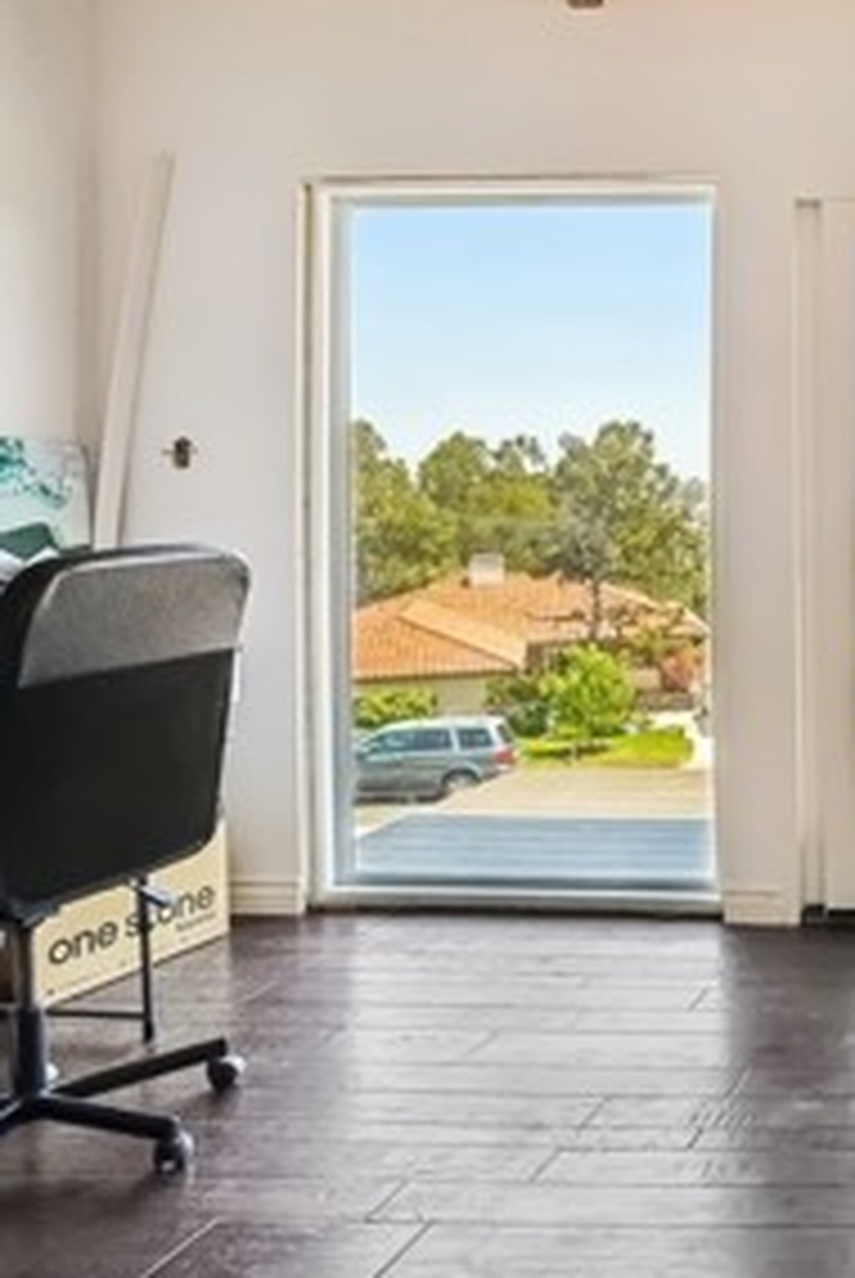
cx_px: 1188
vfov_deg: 52.6
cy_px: 495
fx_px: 1279
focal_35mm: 36
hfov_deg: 28.3
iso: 400
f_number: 8
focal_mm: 16
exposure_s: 1/160
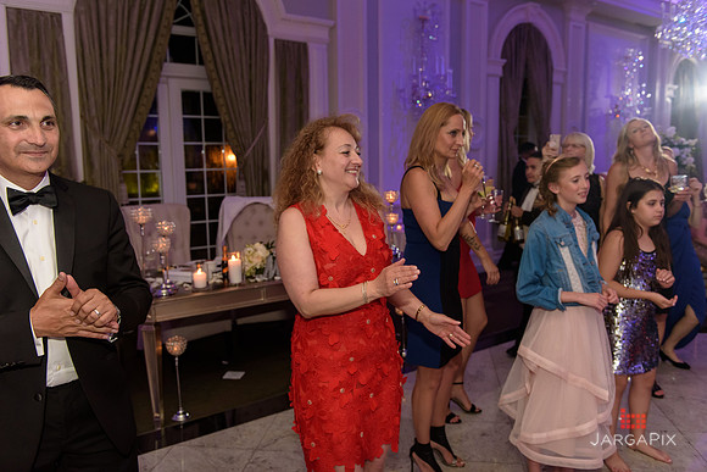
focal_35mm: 31
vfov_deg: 42.3
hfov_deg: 60.3
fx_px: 609
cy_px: 236
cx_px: 354
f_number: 3.2
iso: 1600
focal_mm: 31
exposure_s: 1/125
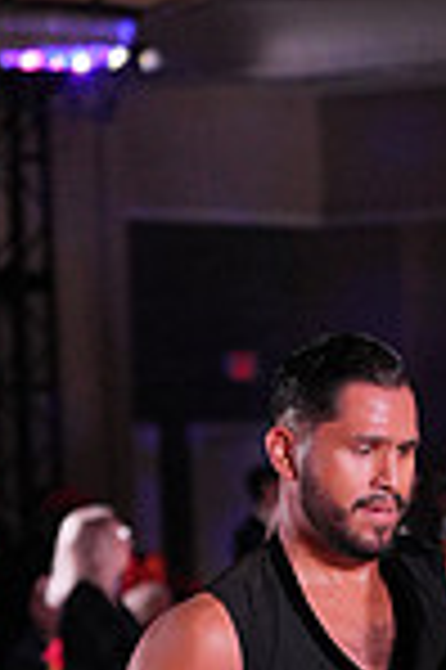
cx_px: 588
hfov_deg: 4.7
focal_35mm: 292
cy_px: 971
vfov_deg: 7.0
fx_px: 5439
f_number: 2.8
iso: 1600
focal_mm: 75
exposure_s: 1/800
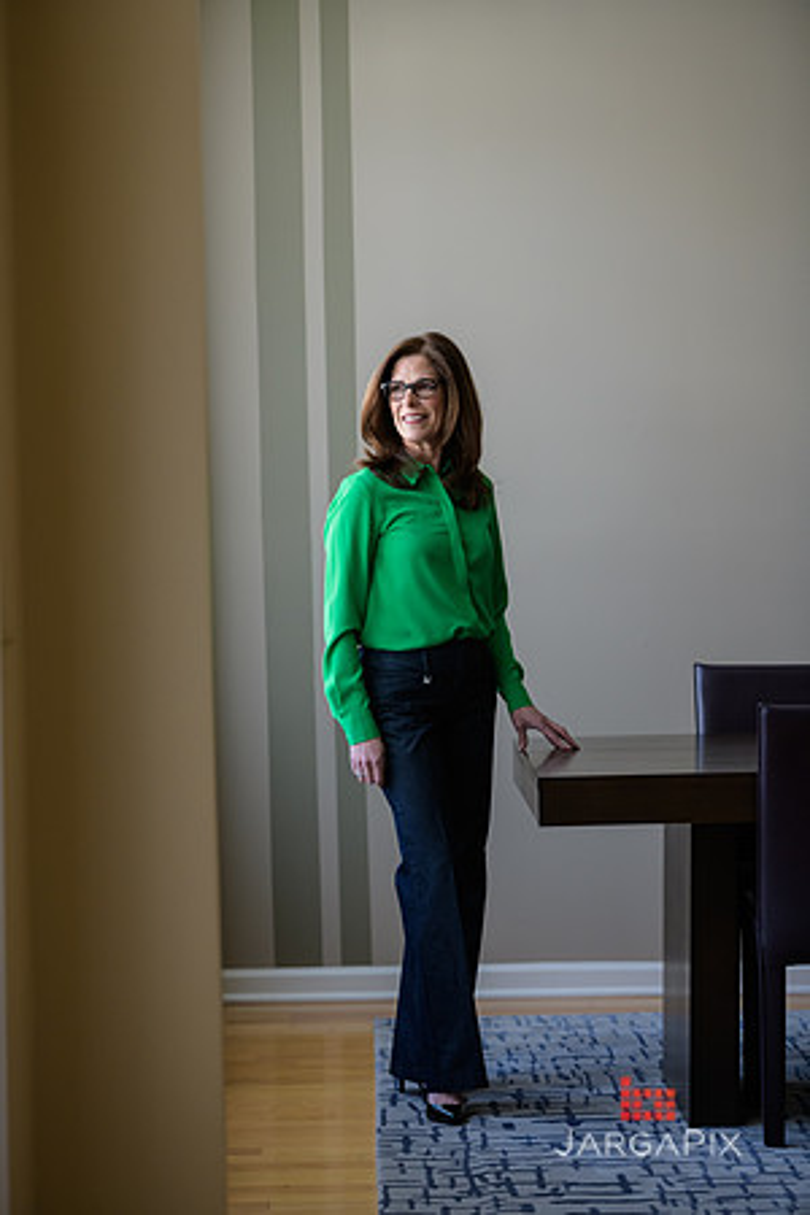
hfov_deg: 13.0
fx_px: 3543
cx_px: 405
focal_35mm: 105
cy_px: 608
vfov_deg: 19.5
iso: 1000
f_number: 3.2
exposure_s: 1/125
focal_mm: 105
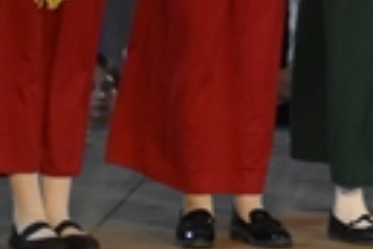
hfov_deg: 2.4
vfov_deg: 1.6
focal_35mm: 835
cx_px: 1041
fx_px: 8651
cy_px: -22
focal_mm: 70
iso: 1600
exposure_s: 1/125
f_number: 4.5
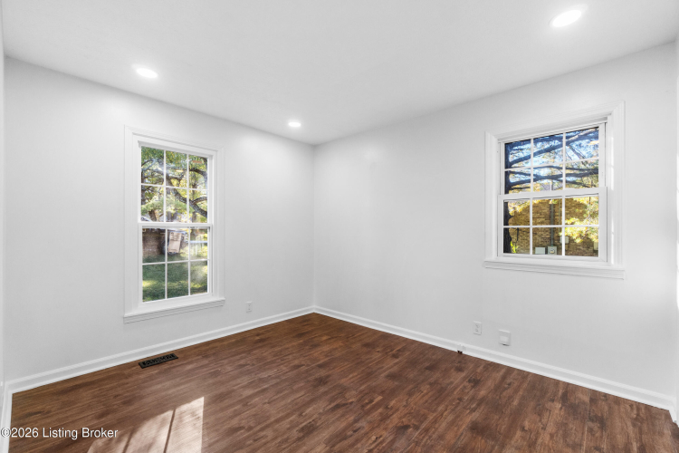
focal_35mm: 15
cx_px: 340
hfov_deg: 100.4
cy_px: 226
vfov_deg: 77.3
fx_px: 283
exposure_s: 1/25
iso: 400
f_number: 8
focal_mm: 10
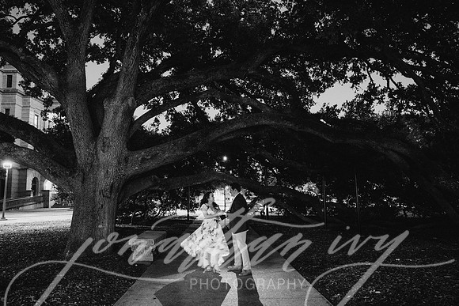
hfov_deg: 64.5
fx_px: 363
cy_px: 153
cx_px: 230
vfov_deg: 45.7
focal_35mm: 28
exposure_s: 1/13
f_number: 2.8
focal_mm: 28.5
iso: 5000
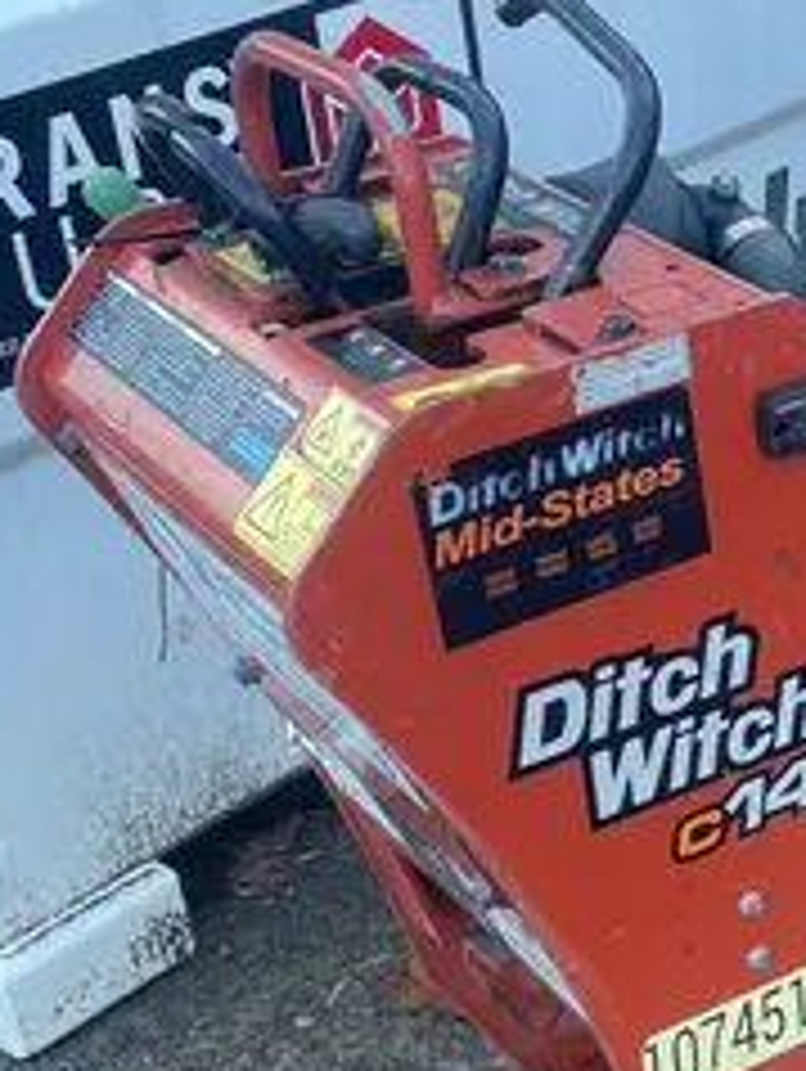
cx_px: 1112
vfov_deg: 24.4
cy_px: 619
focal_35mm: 80
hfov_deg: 17.1
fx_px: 2479
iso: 50
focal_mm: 4.2
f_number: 1.6
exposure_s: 1/121
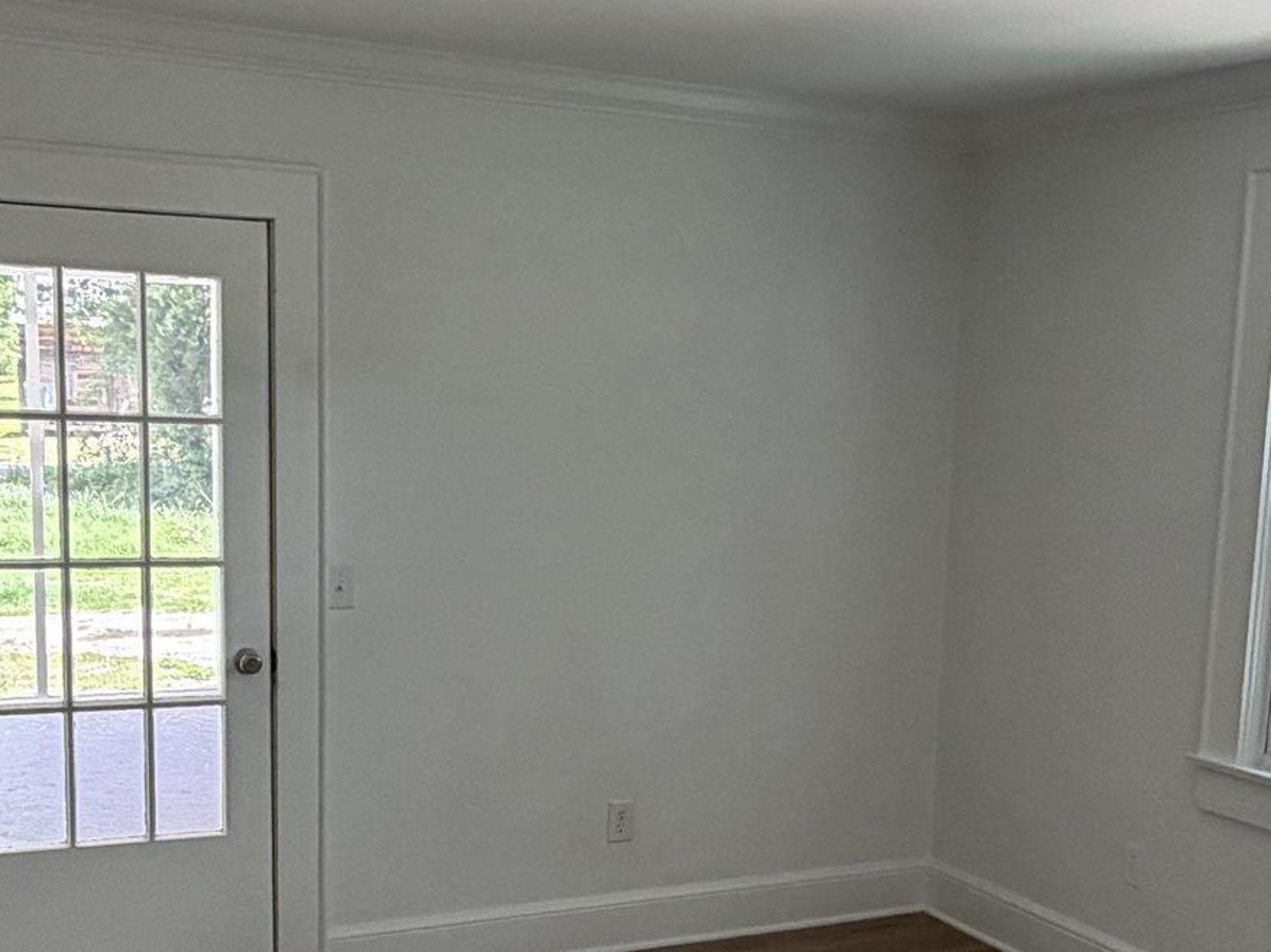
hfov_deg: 38.7
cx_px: 769
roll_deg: -2.8
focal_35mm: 49
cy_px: 684
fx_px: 1799
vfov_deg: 29.3
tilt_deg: -8.4
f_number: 2.2
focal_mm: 2.22
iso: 160
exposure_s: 1/121
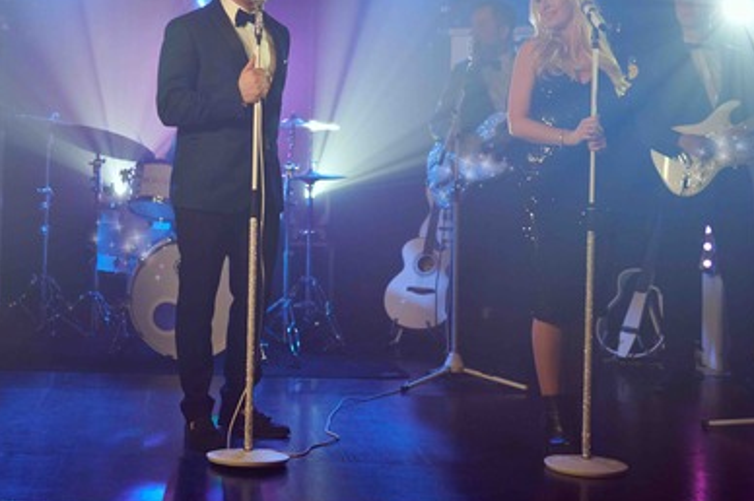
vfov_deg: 20.6
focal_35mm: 65
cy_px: 89
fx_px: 1360
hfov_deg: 30.6
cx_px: 218
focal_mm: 35
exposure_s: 1/500
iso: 1000
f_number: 1.4
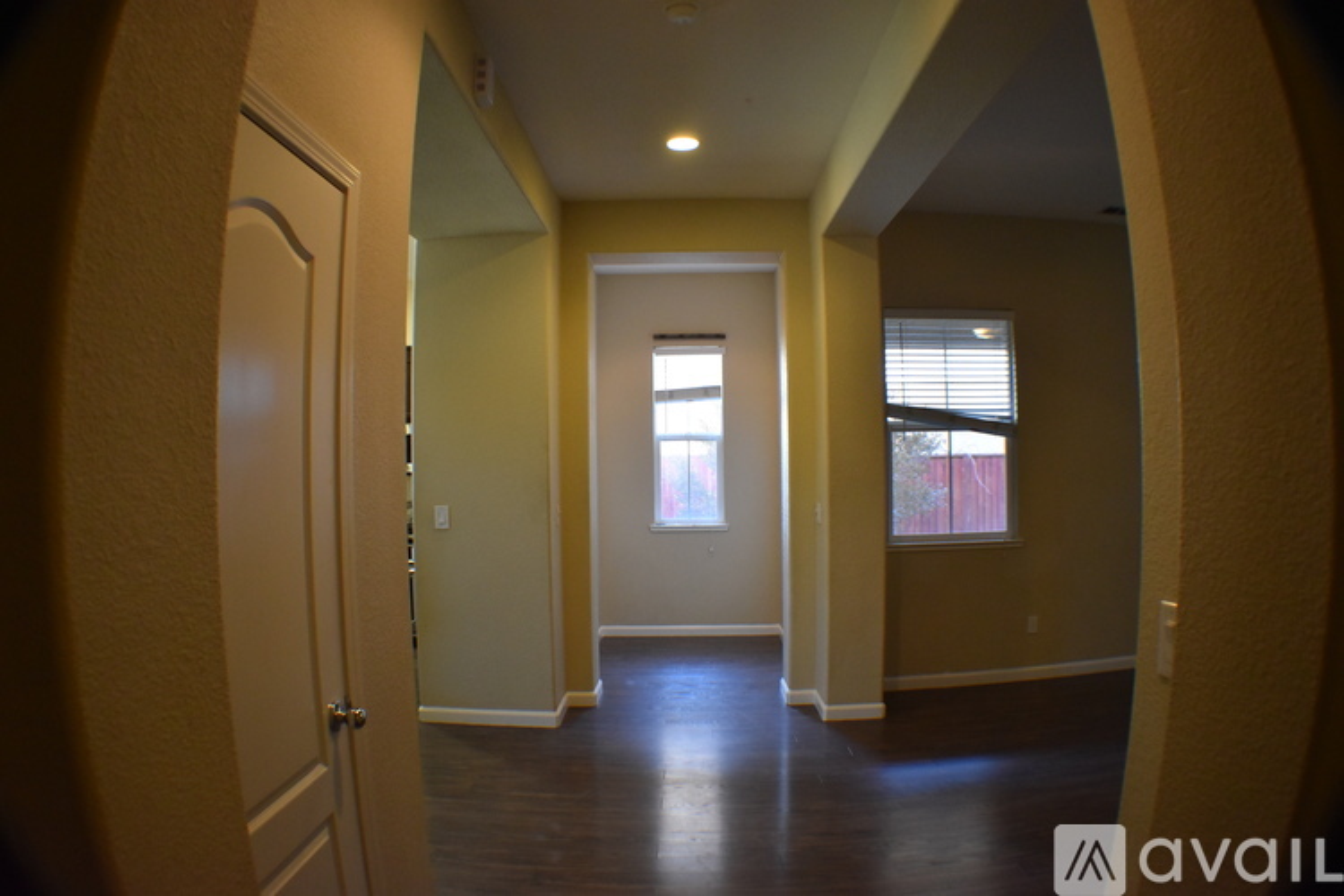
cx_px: 672
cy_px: 448
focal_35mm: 33
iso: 1400
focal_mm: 22
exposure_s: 1/125
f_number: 3.8
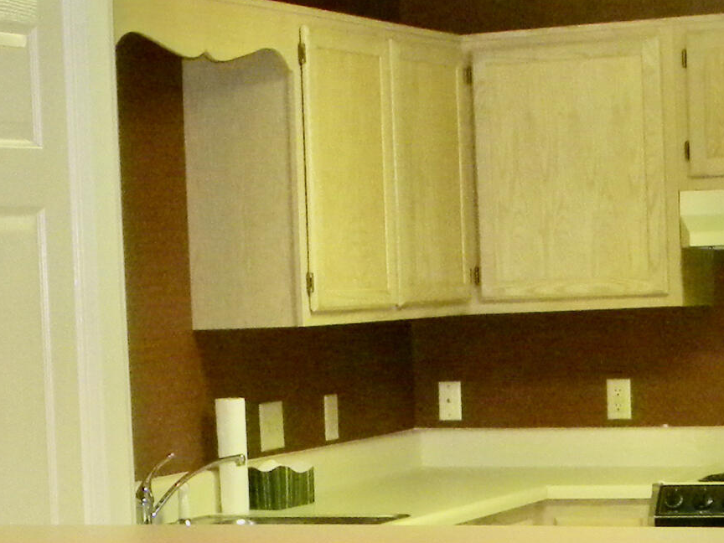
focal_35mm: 125
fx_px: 2614
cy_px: 502
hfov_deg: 15.8
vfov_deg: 11.8
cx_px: 342
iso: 400
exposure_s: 1/30
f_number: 3.7
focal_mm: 6.4
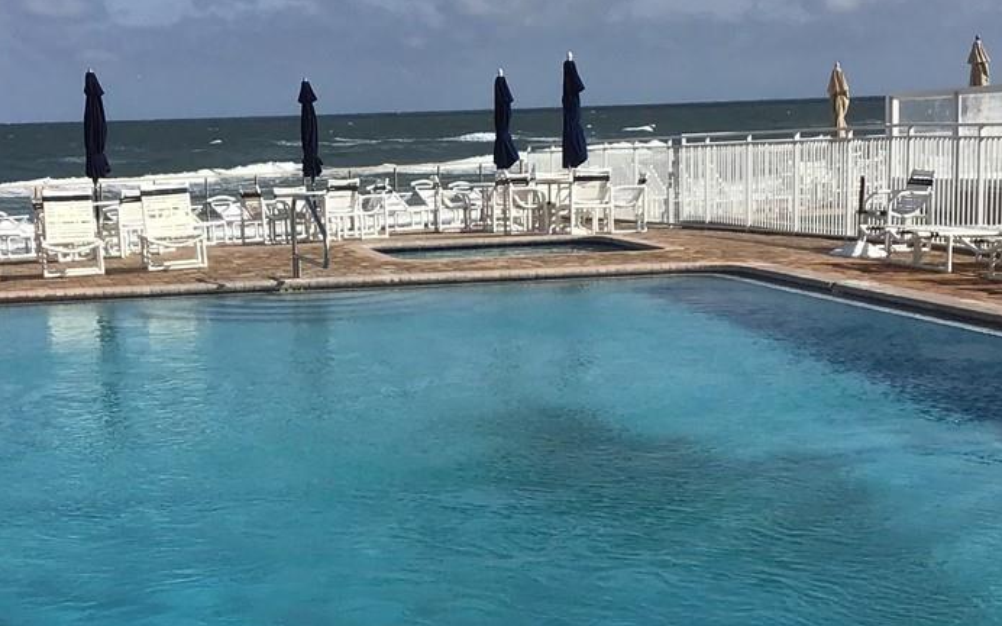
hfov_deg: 27.0
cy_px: 467
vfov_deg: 17.1
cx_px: 358
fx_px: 2075
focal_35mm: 76
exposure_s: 1/2551
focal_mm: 3.3
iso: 25
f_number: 2.4
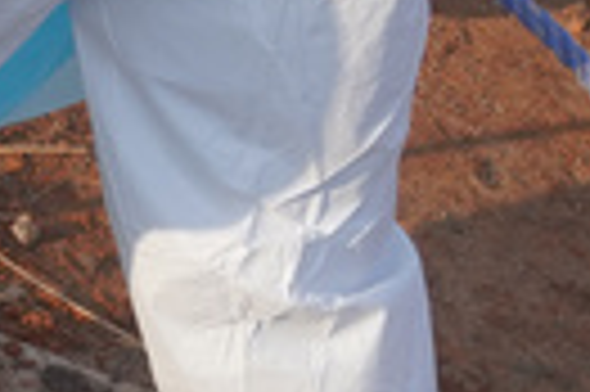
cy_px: -406
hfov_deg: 7.7
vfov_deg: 5.3
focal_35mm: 251
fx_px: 4108
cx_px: -815
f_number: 7.1
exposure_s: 1/500
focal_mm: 32
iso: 320
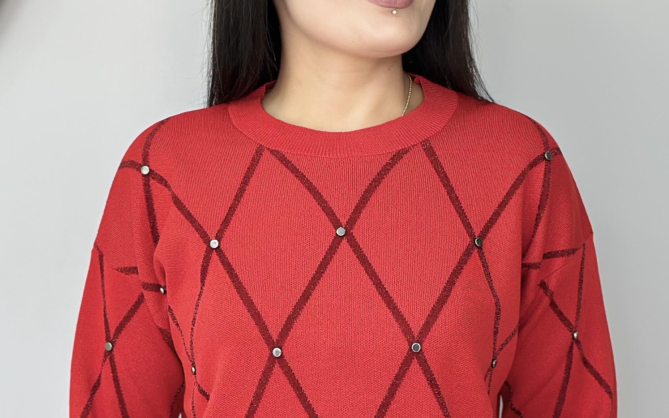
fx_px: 1823
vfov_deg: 13.1
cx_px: 366
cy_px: 268
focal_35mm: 100
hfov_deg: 20.8
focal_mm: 6.86
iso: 125
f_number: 1.78
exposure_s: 1/100
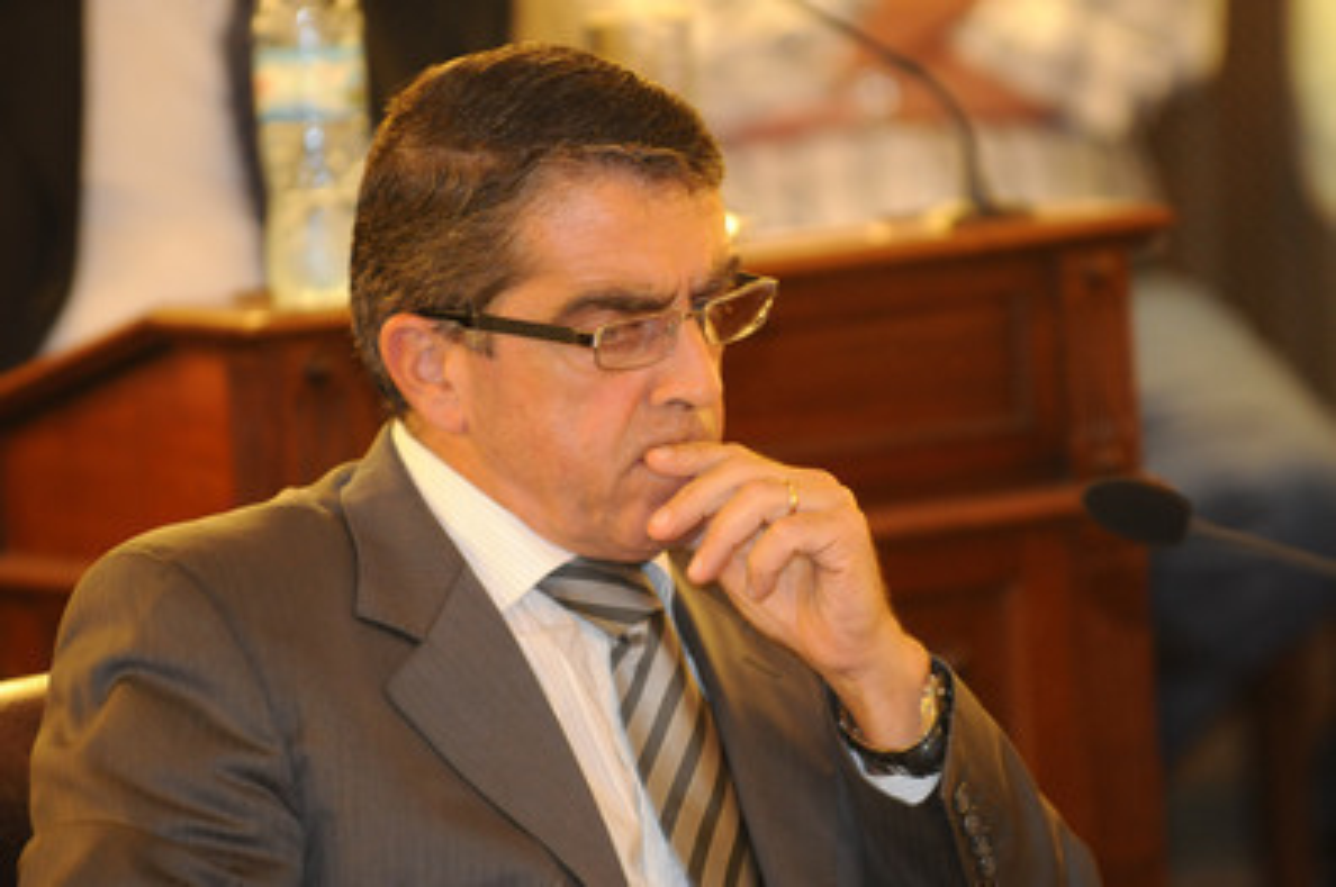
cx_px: 668
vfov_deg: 4.6
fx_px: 11120
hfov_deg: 6.9
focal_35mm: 300
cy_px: 444
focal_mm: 200
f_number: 2.8
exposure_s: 1/125
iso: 1000
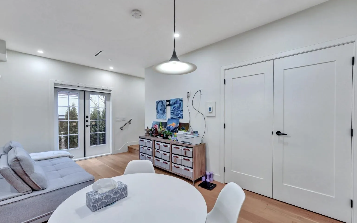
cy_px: 115
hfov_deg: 101.4
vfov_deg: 74.8
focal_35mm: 15
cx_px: 170
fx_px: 146
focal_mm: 14
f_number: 8
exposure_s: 1/20
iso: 400
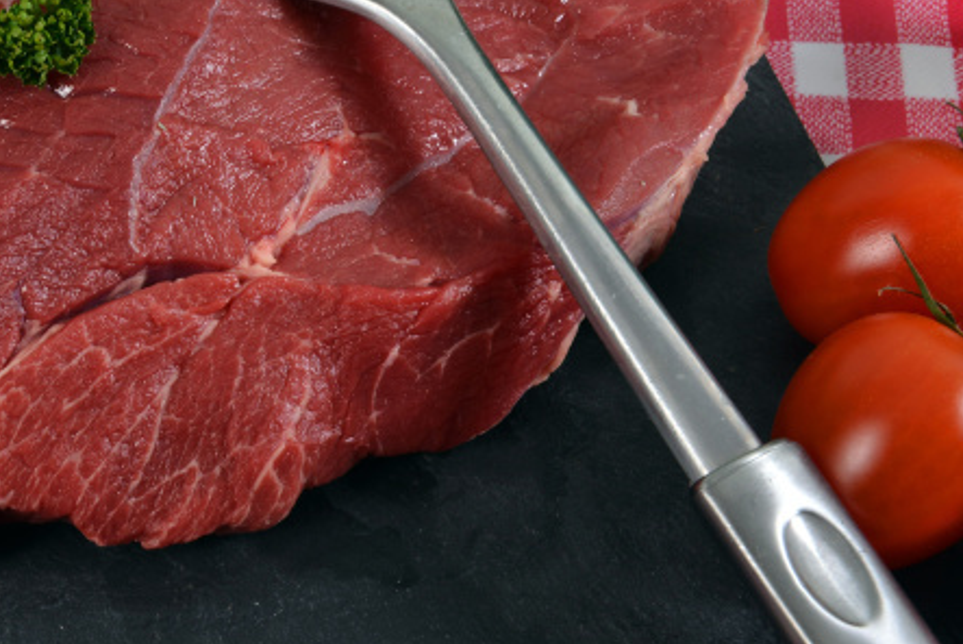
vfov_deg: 10.8
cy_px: 123
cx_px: -63
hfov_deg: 15.7
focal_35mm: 127
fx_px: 3399
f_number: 16
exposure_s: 1/125
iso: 100
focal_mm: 55
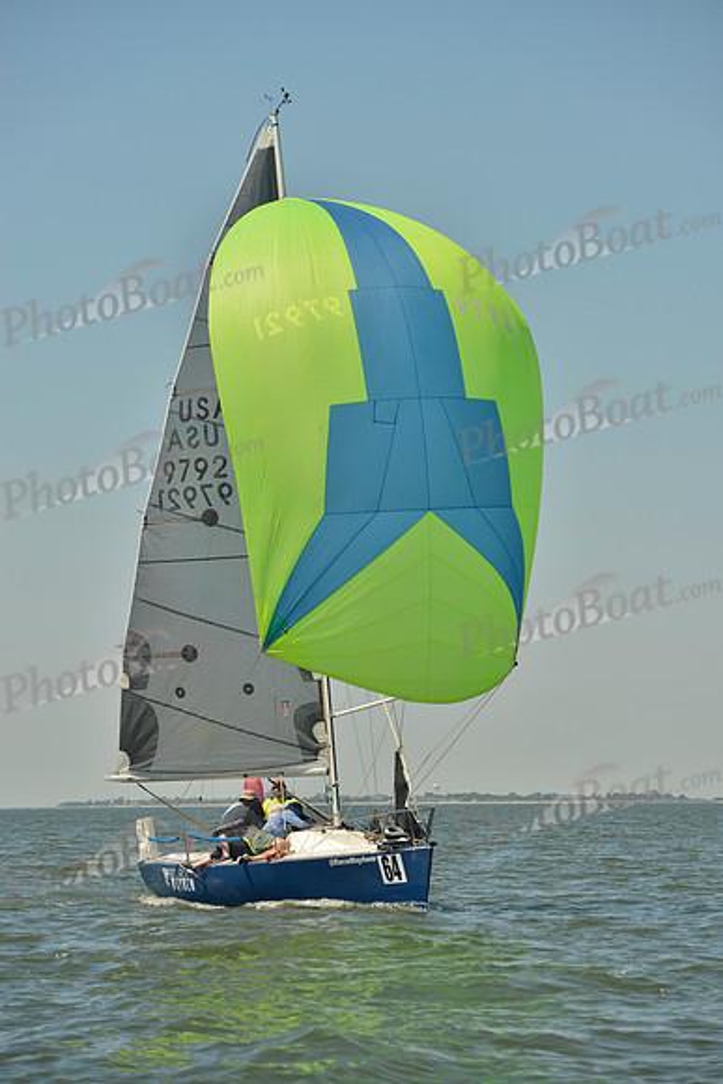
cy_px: 542
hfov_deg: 11.2
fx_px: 3673
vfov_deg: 16.8
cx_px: 362
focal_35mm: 122
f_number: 6.3
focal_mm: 122
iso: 200
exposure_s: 1/800
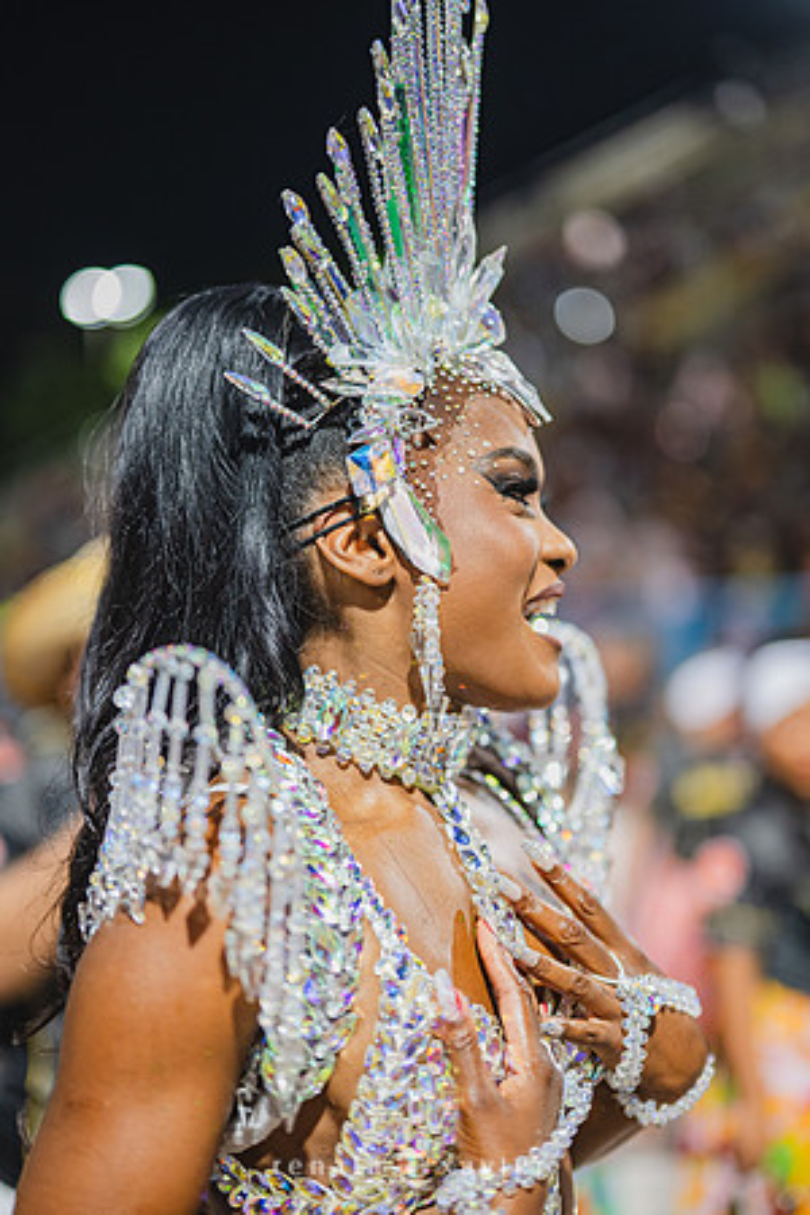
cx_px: 405
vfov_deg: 39.6
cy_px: 608
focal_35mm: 50
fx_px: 1687
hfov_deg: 27.0
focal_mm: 50
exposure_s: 1/1000
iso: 1600
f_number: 1.2
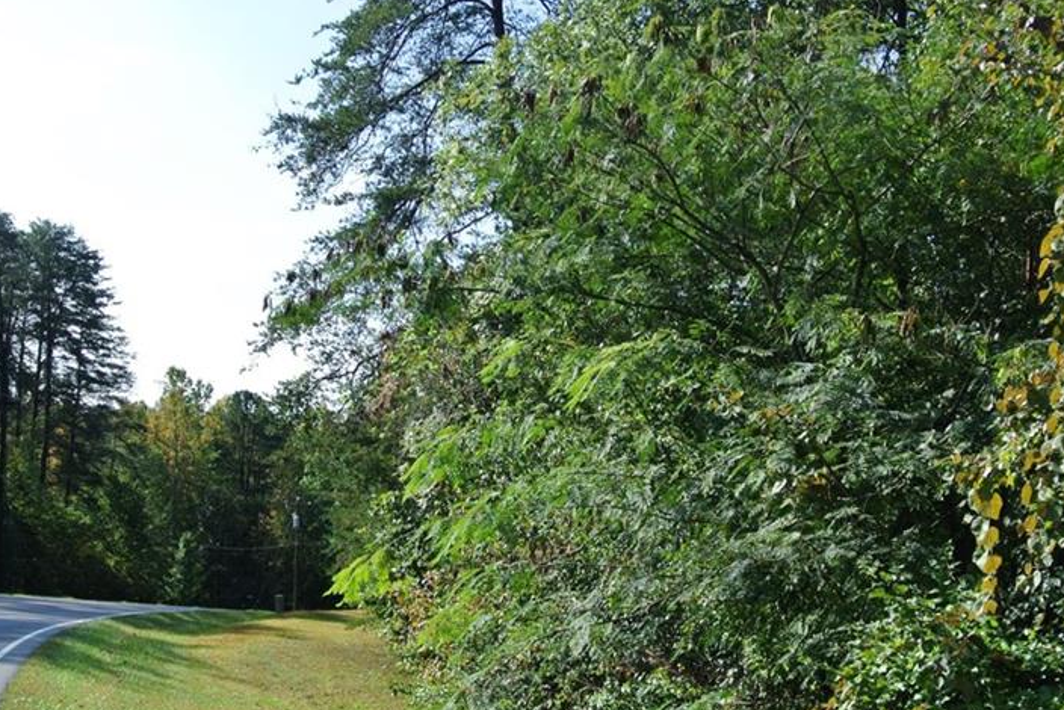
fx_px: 1892
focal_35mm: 64
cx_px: 452
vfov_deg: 21.2
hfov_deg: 31.4
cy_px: 461
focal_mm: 16.3
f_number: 4.5
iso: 100
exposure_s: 1/500
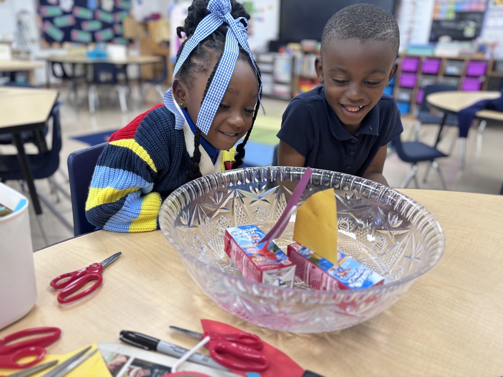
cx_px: 252
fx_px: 378
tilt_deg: -21.5
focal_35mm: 26
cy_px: 188
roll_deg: -1.6
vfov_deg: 53.1
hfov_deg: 67.3
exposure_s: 1/60
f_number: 1.6
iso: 100
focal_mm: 5.96
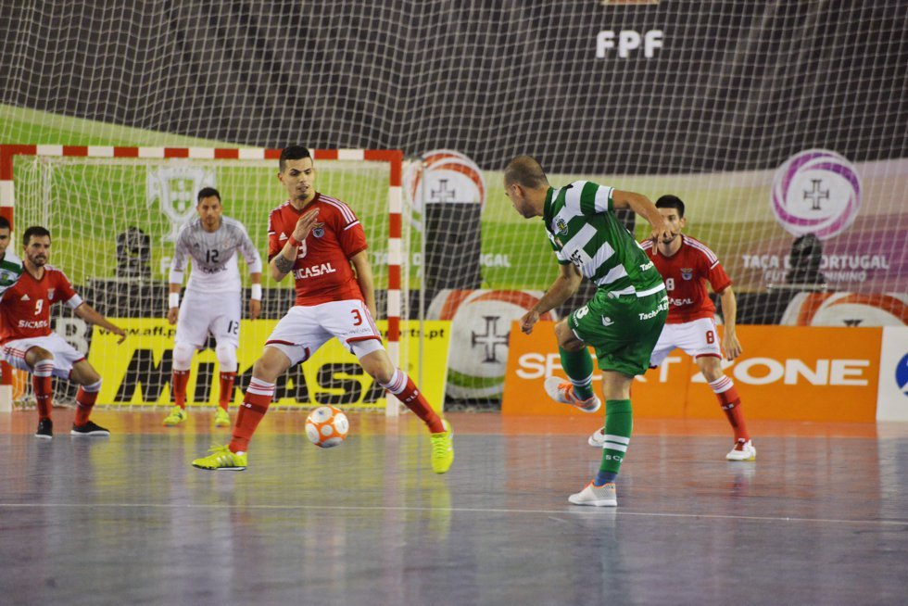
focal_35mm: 220
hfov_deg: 9.4
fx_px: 5550
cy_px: 303
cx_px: 454
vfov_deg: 6.2
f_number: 5.3
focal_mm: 220
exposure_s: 1/400
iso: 4500
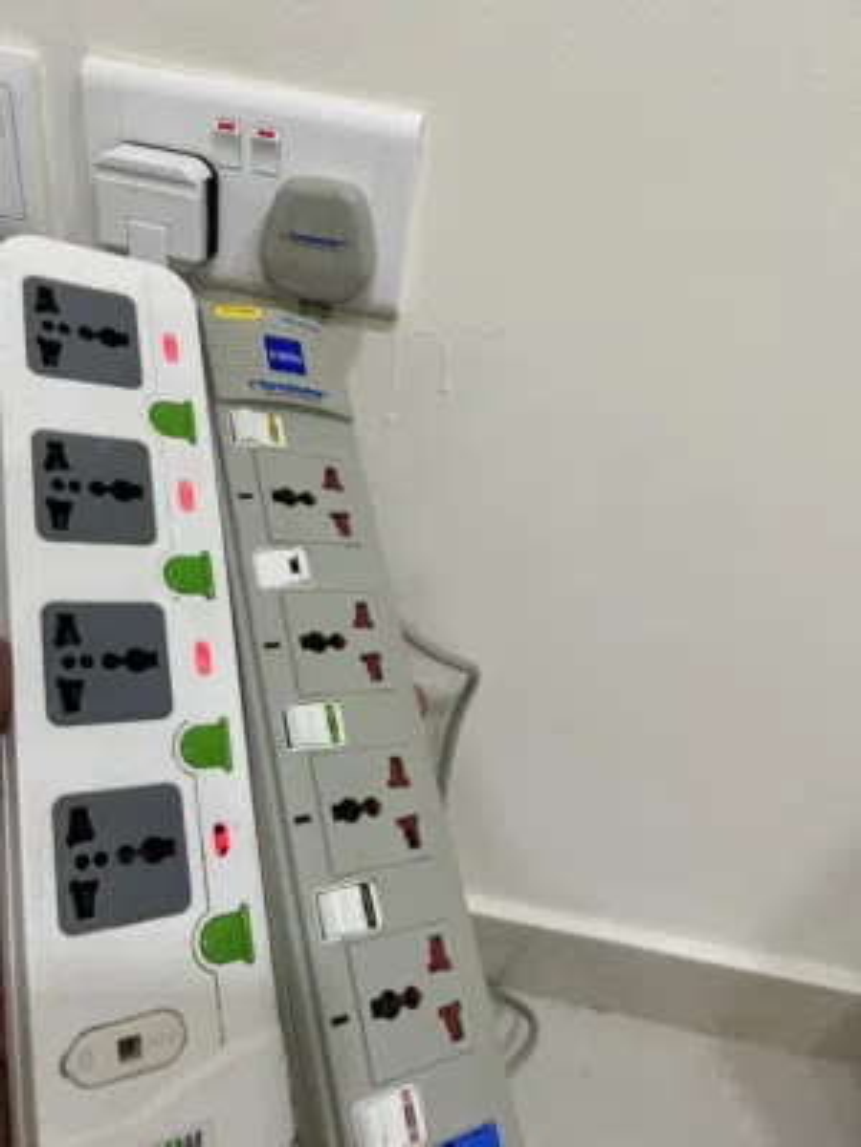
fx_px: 862
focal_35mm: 26
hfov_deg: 53.1
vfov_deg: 67.3
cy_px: 574
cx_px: 430
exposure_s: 1/50
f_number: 1.5
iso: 125
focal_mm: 5.7
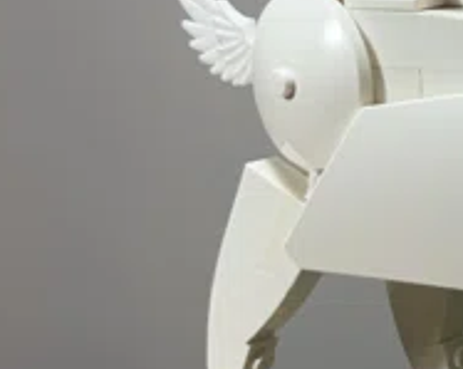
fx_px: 1861
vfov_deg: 11.3
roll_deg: +2.5
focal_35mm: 136
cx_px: 659
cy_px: 158
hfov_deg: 13.5
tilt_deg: -14.0
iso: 80
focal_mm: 5.96
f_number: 1.6
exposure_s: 1/120
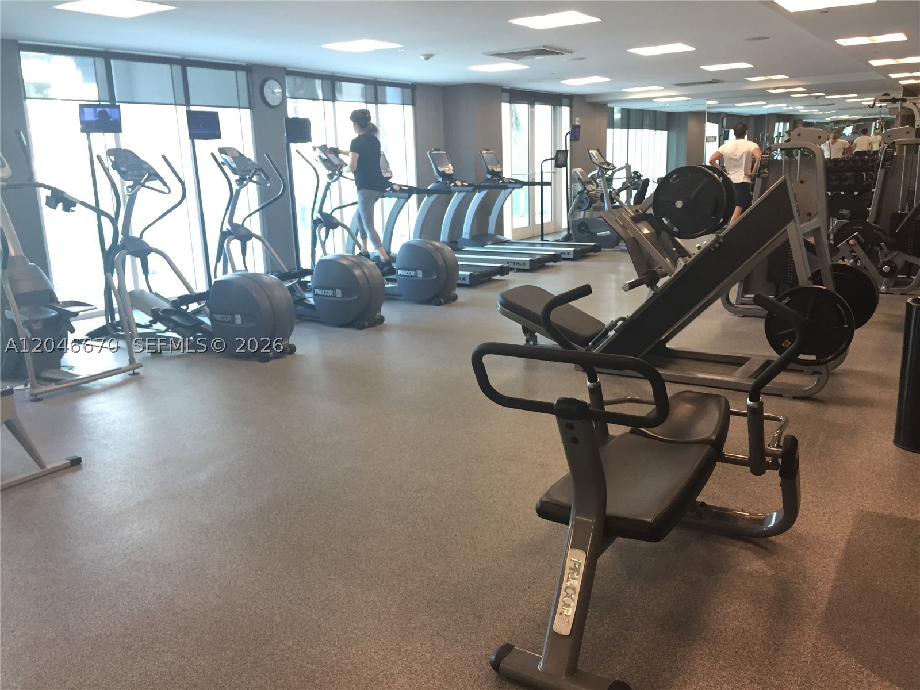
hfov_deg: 61.7
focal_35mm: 29
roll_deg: +2.3
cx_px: 460
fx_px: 771
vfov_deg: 48.2
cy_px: 345
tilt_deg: -13.7
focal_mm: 4.15
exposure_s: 1/30
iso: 100
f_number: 2.2
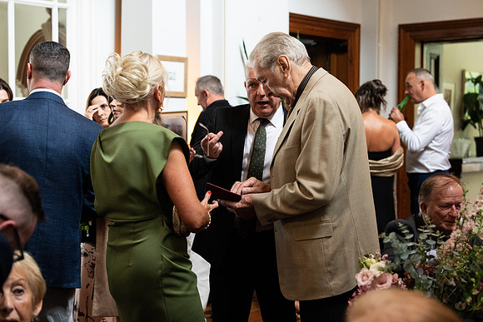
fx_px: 845
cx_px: 242
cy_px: 161
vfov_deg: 21.6
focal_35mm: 63
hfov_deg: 31.9
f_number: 3.5
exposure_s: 1/200
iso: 5000
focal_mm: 63
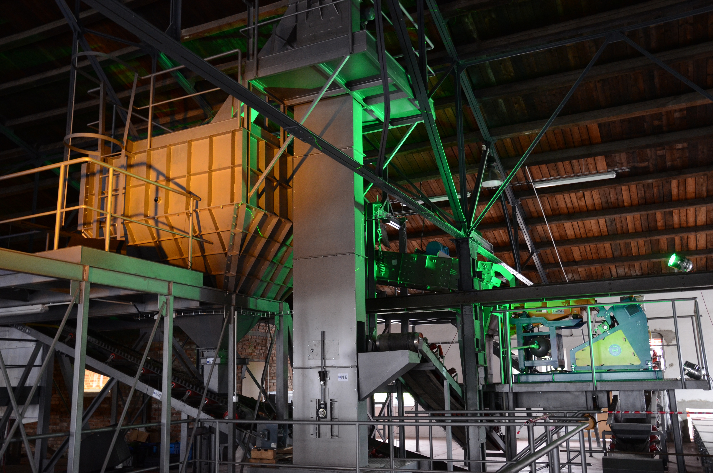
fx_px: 652
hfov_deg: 57.3
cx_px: 356
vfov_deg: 39.8
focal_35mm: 33
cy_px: 236
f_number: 5
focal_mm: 22
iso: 1000
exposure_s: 1/10
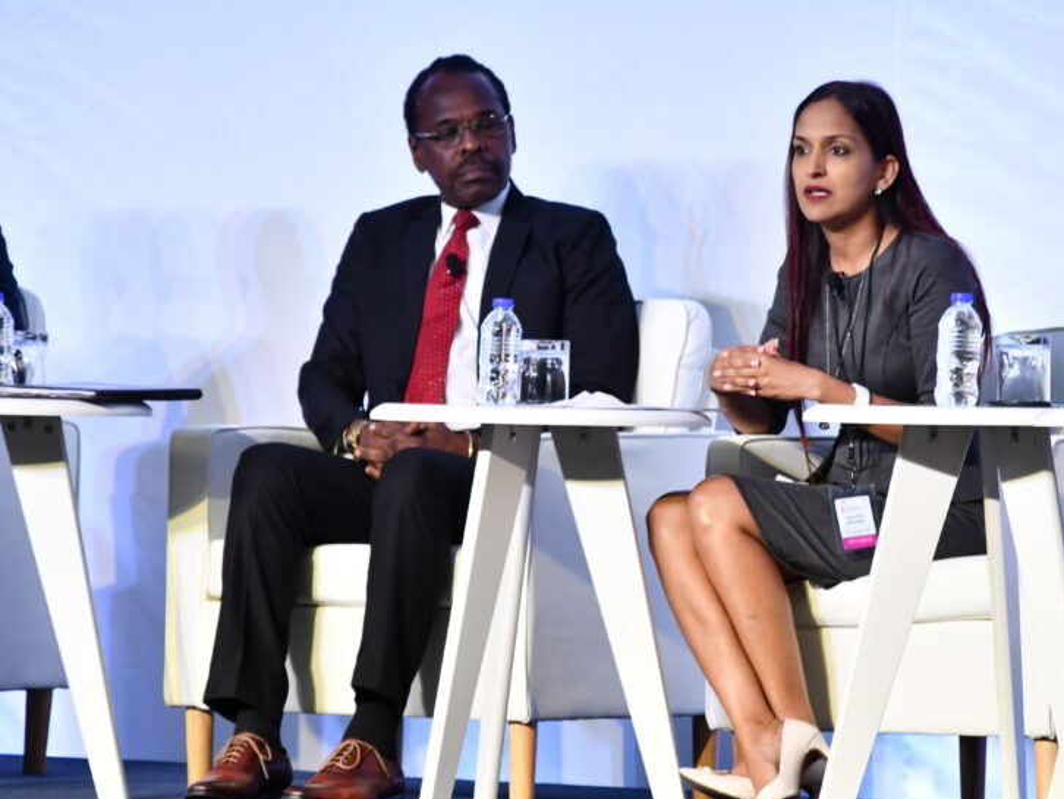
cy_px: 419
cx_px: 563
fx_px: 10300
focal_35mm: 335
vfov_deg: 4.4
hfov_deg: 5.9
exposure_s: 1/100
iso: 1000
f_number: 5.6
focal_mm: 165
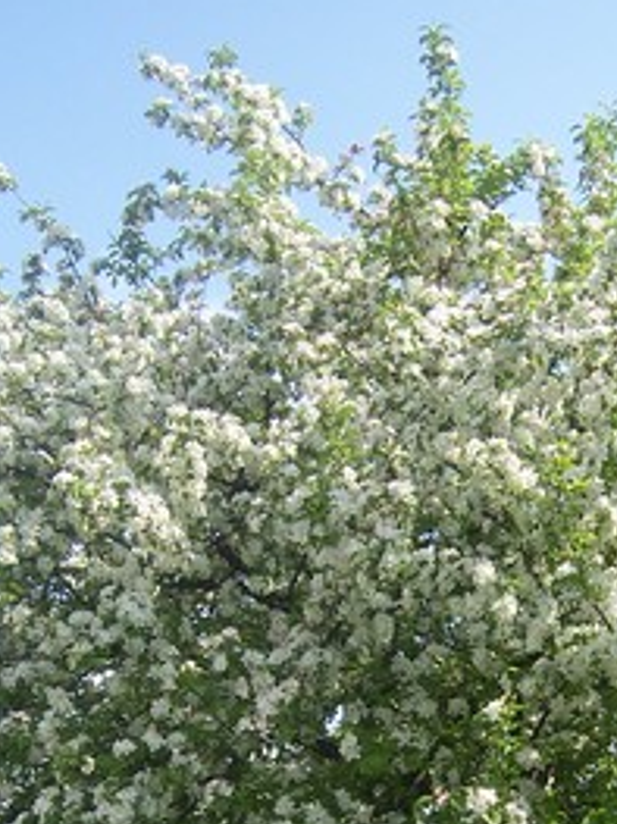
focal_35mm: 74
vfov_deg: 25.4
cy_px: 758
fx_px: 1760
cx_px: 431
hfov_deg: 19.8
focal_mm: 6
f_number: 3
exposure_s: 1/750
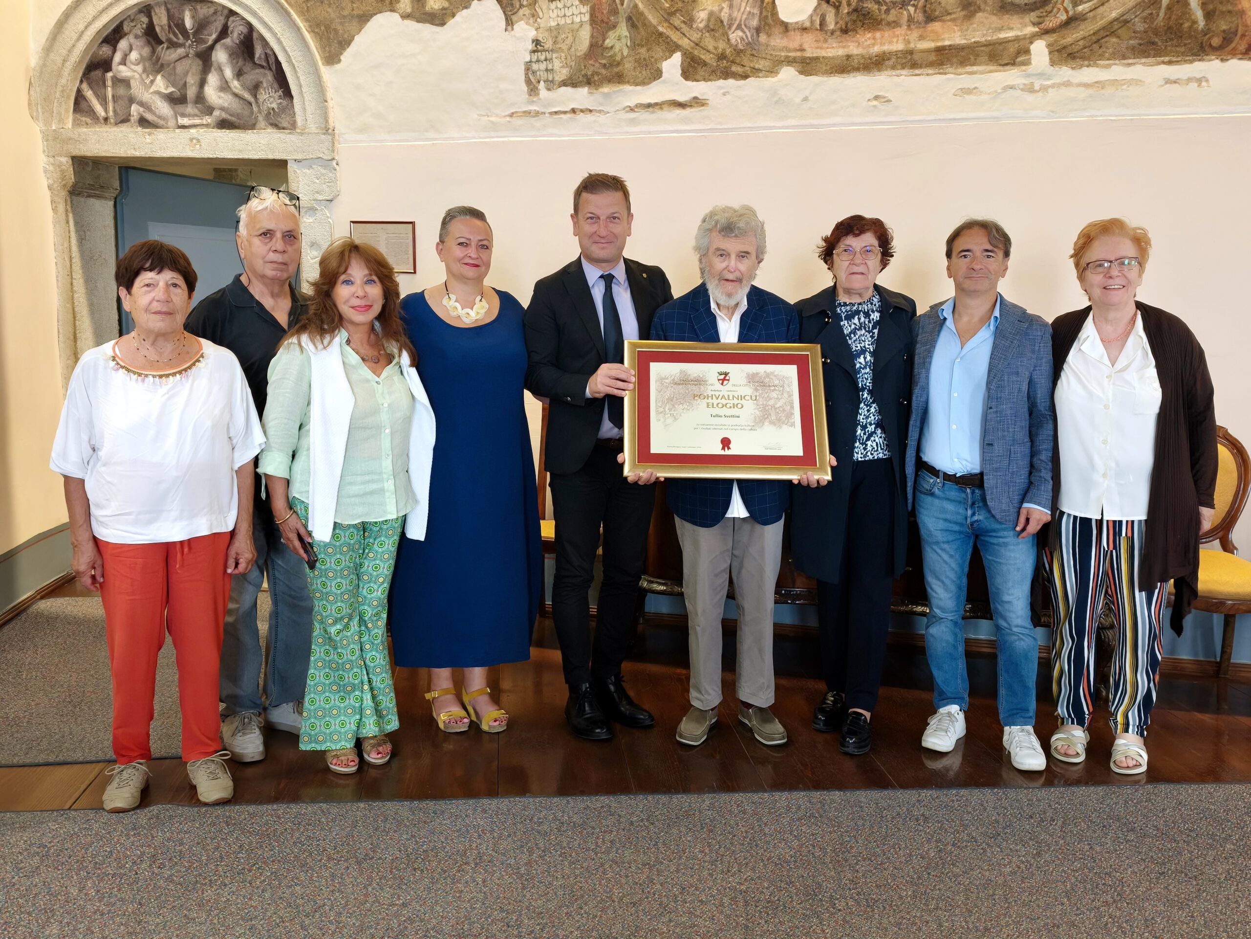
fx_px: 1120
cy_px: 470
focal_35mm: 31
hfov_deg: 58.4
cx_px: 626
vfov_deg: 45.4
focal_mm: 6.45
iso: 800
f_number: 1.62
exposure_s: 1/25
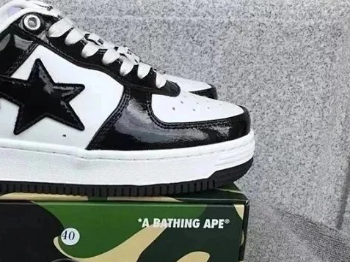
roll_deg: -0.6
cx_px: 60
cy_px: 167
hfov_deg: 35.4
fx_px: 526
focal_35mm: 52
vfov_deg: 27.9
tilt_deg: -18.0
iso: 25
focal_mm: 3.3
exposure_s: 1/570
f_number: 2.4
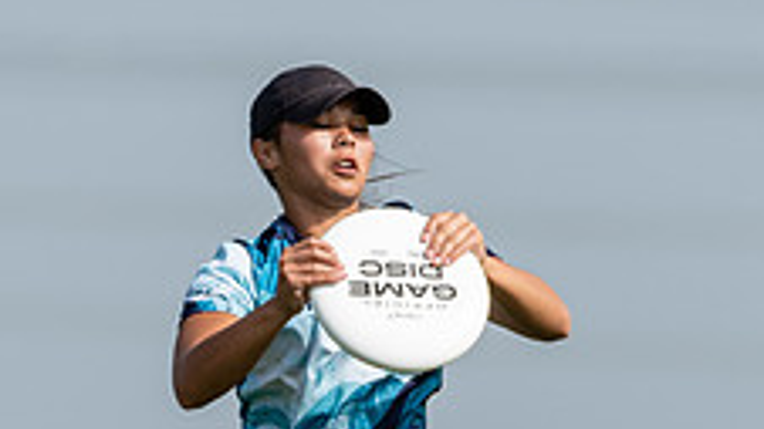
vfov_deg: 0.7
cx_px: 419
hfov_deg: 1.2
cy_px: 529
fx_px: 36659
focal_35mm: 1810
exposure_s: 1/1250
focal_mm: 340
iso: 100
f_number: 4
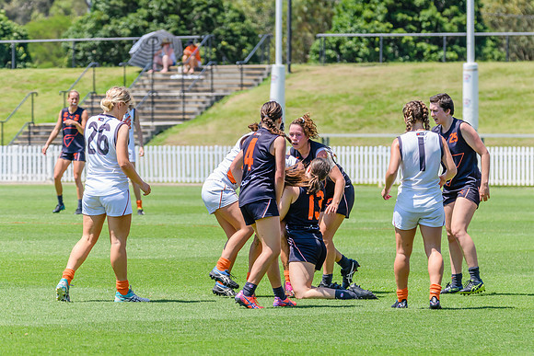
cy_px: 190
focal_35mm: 340
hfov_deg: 6.1
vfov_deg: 4.1
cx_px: 309
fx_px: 5038
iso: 800
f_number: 8
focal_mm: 250
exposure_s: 1/1600
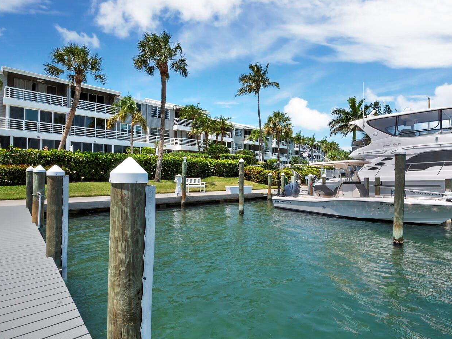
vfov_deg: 71.6
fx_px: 235
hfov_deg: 87.6
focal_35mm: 18
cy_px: 175
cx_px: 245
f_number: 10
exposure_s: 1/160
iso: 400
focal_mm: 7
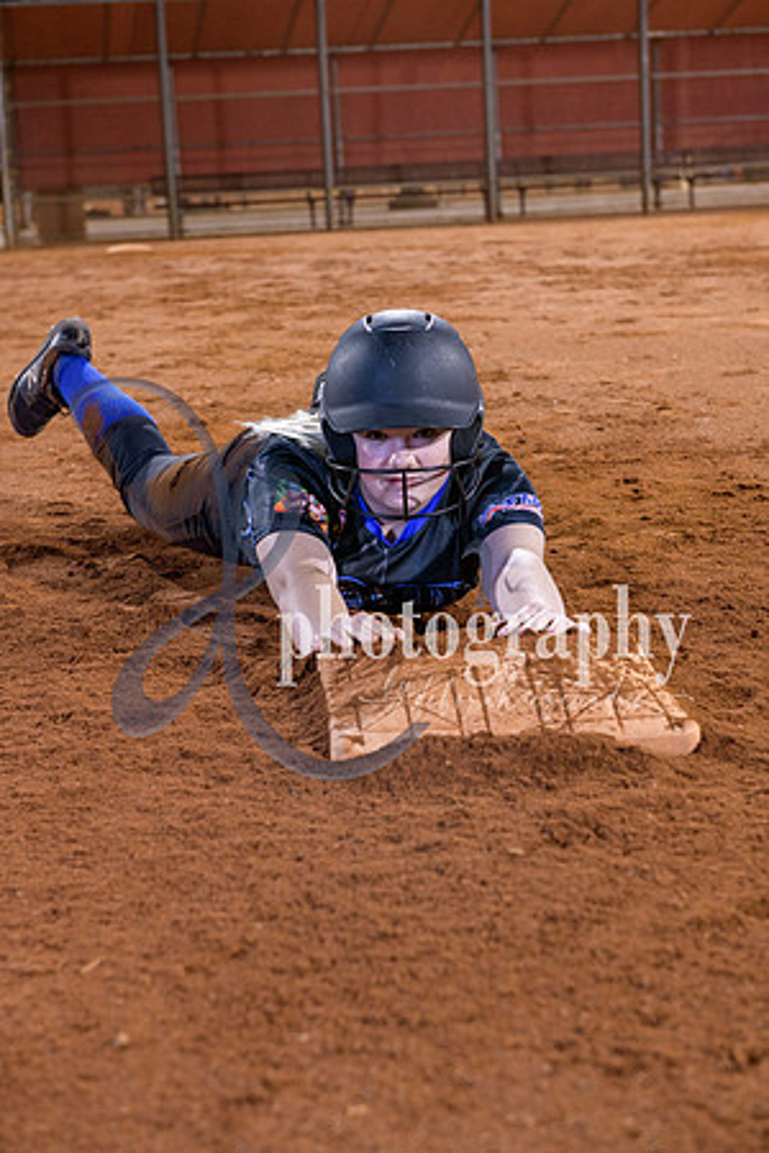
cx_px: 384
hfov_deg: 20.6
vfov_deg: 30.5
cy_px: 576
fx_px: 2115
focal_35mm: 66
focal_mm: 66
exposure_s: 1/80
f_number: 5
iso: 2000
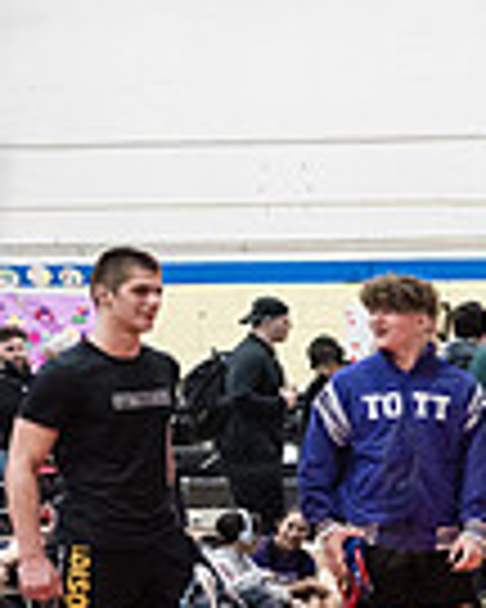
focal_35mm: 109
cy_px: 489
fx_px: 1960
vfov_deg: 17.5
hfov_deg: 11.1
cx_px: 1269
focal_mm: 27
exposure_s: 1/320
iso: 8000
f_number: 3.2
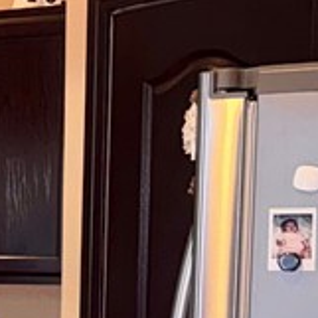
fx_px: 1403
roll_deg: +0.4
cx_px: -656
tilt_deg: -4.7
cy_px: 312
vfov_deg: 12.8
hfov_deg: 9.7
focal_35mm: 135
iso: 100
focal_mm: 6.76
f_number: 1.78
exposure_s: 1/17
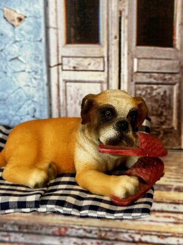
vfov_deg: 39.7
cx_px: 92
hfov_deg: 30.3
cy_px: 122
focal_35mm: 48
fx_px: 338
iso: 64
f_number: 1.78
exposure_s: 1/302
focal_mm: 6.86
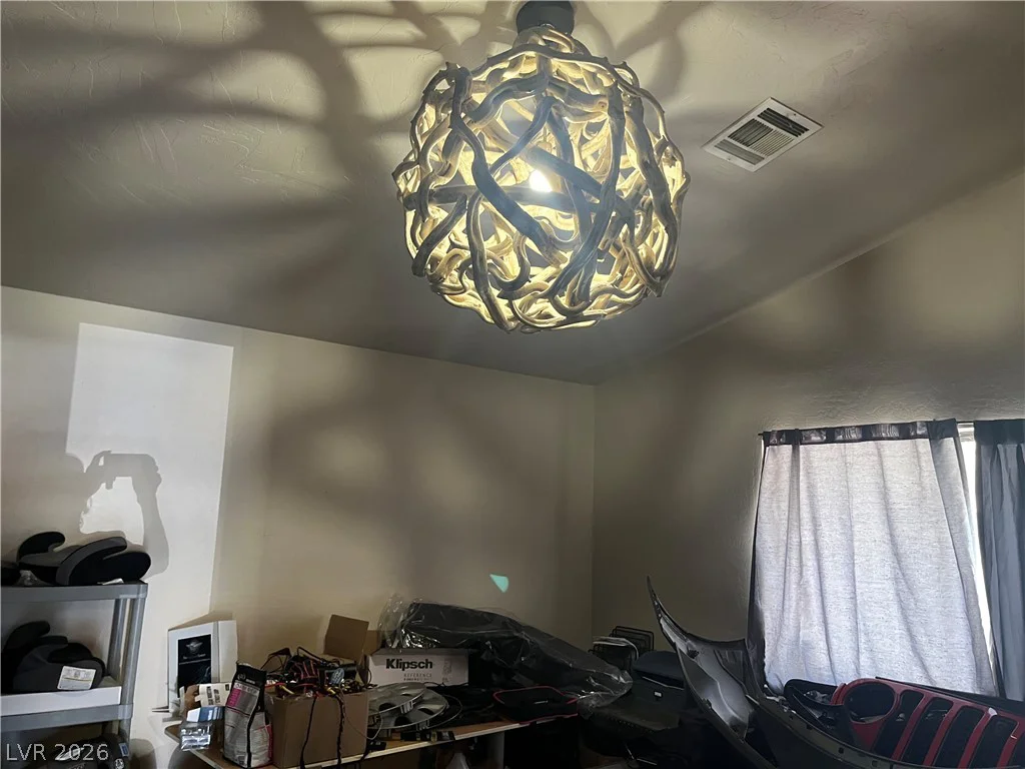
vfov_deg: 53.1
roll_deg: -0.9
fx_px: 770
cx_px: 512
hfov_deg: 67.3
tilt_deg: +10.2
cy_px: 384
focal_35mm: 26
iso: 320
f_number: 1.6
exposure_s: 1/60
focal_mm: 5.1
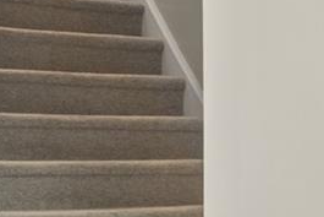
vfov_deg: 11.8
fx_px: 1045
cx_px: 1029
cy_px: 172
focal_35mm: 116
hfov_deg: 10.5
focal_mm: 10
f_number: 8
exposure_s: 1
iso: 400
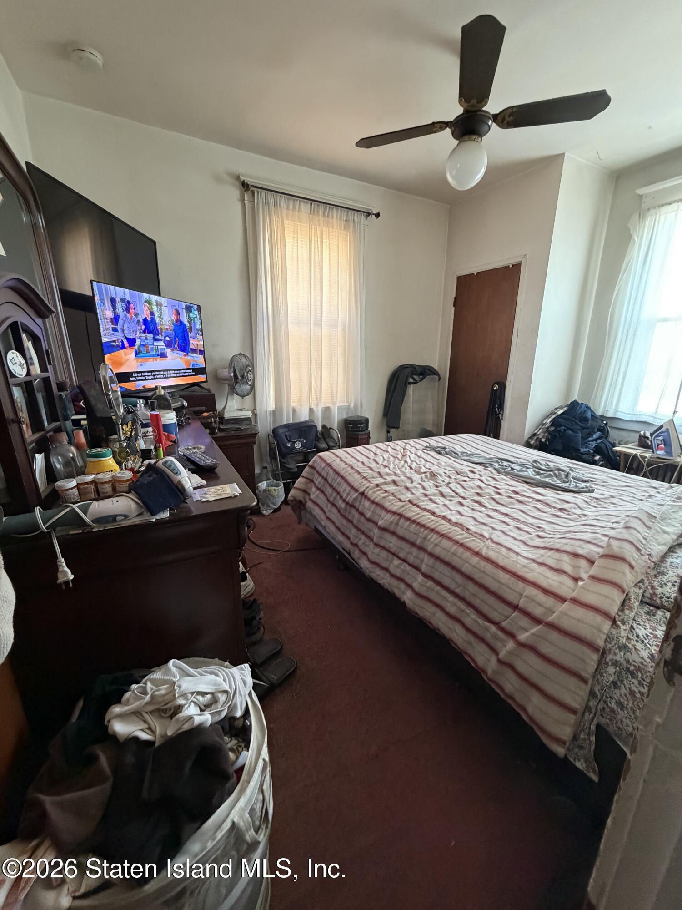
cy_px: 455
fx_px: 368
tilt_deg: -16.0
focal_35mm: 14
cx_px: 341
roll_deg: -1.4
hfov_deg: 85.7
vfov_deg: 102.1
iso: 640
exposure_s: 1/60
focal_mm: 2.22
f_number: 2.2
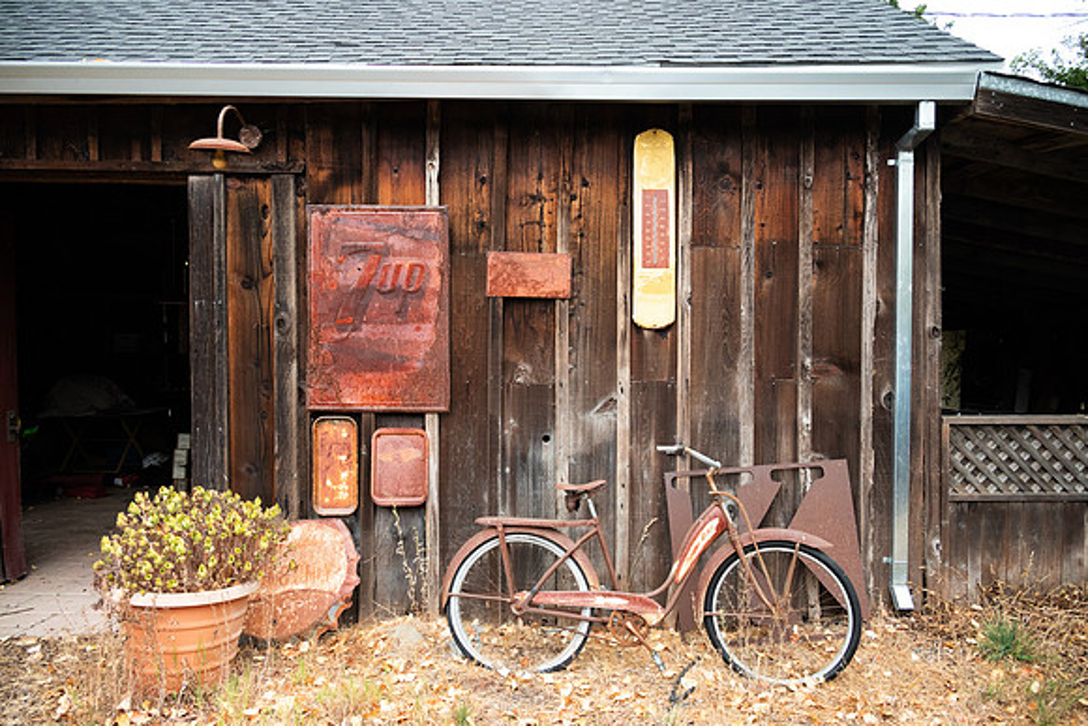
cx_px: 544
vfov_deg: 53.2
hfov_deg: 73.7
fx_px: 725
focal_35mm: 24
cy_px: 363
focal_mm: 24
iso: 2500
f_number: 5
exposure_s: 1/1000
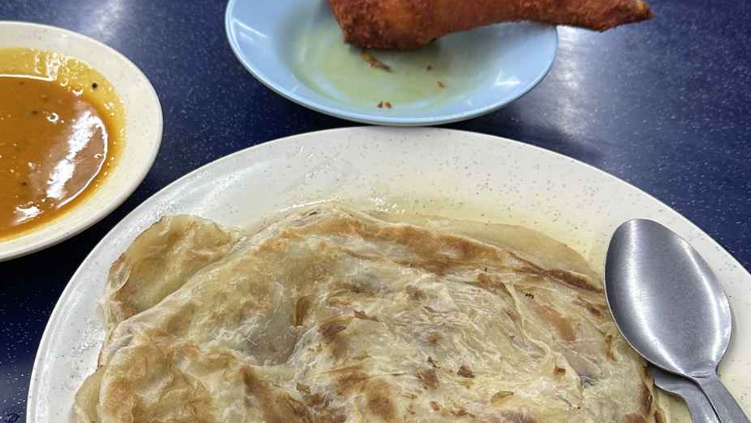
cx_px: 279
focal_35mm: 34
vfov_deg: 34.4
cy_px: 271
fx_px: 677
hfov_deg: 57.3
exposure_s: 1/100
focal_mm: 6.9
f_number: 1.8
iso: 200
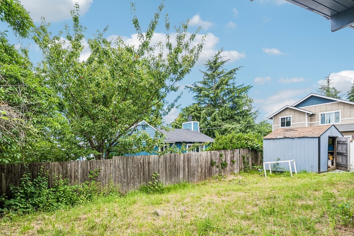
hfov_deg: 83.7
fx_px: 197
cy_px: 147
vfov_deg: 61.1
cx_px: 158
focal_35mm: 20
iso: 250
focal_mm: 10
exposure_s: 1/80
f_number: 9
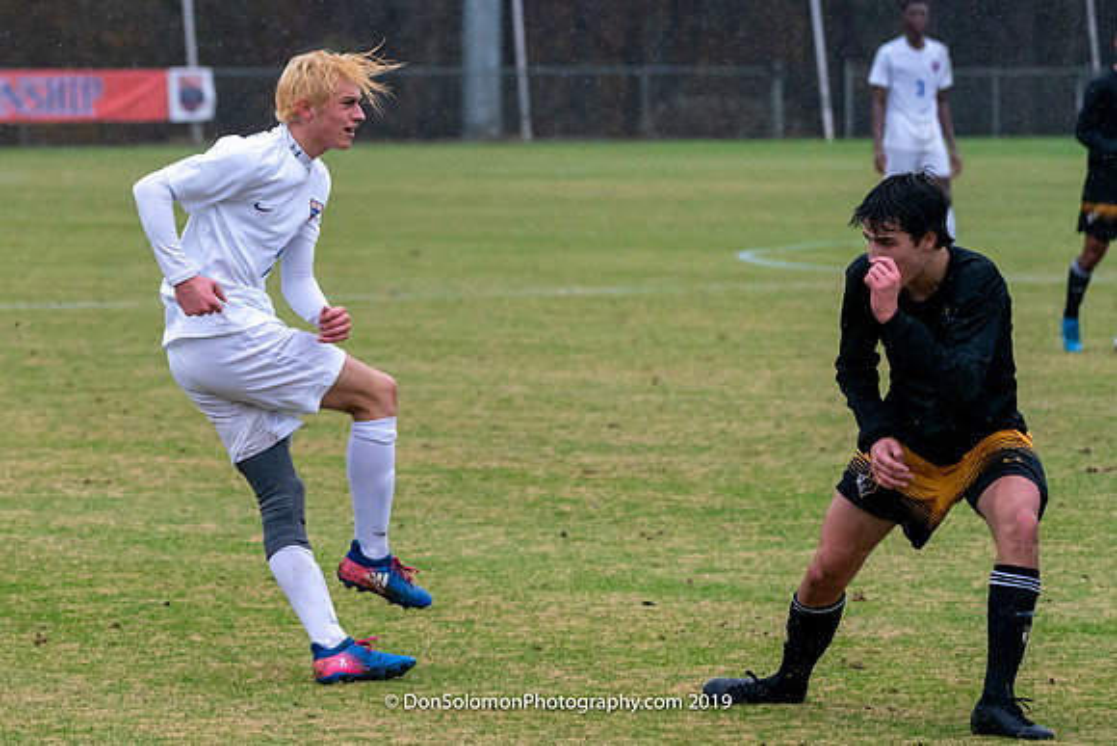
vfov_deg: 5.5
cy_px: 320
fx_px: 7802
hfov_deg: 8.2
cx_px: 288
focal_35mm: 251
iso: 3200
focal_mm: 168
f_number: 5.6
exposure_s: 1/1000
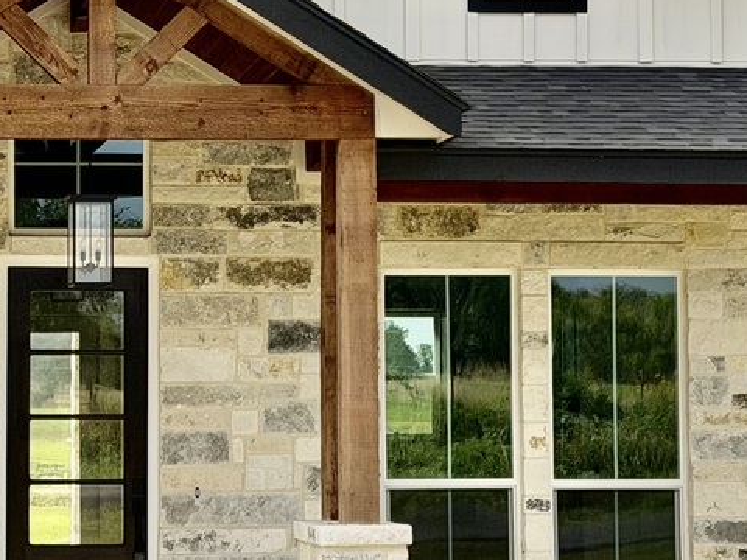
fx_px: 3107
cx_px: 195
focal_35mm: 144
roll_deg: +1.2
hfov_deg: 13.7
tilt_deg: +3.4
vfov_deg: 10.3
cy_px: 184
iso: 80
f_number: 1.78
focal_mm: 6.76
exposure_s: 1/3704
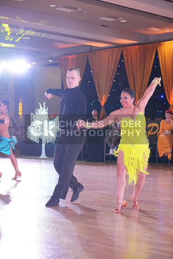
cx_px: 86
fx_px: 526
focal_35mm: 73
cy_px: 130
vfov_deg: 27.7
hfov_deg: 18.7
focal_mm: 73
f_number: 4
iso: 3200
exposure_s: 1/400
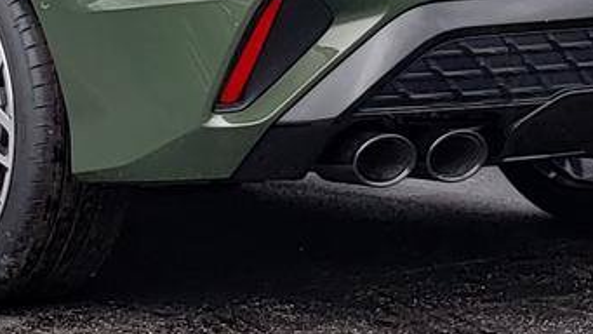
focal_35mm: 85
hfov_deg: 24.5
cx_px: 103
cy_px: -139
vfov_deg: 13.5
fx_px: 1337
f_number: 2.4
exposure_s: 1/474
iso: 50
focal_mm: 4.3
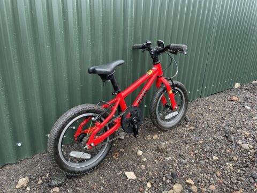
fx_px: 193
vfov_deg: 53.1
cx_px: 128
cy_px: 96
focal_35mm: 26
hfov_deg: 67.3
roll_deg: -2.5
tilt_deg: -21.0
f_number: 1.6
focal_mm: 4.2
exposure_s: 1/121
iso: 40
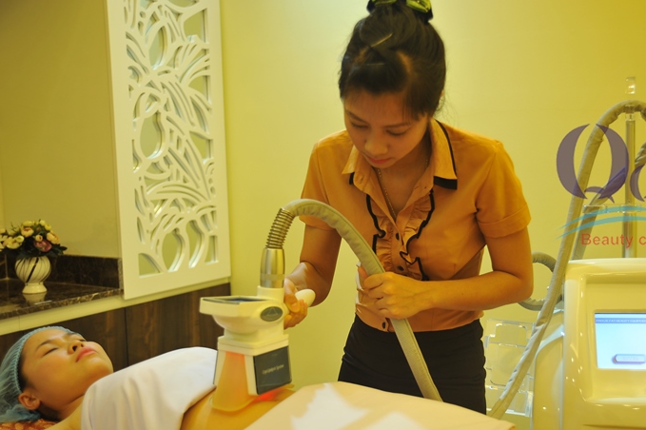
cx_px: 340
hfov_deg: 45.4
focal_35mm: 43
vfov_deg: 31.1
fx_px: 771
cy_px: 235
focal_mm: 38
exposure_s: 1/50
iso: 500
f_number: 3.2
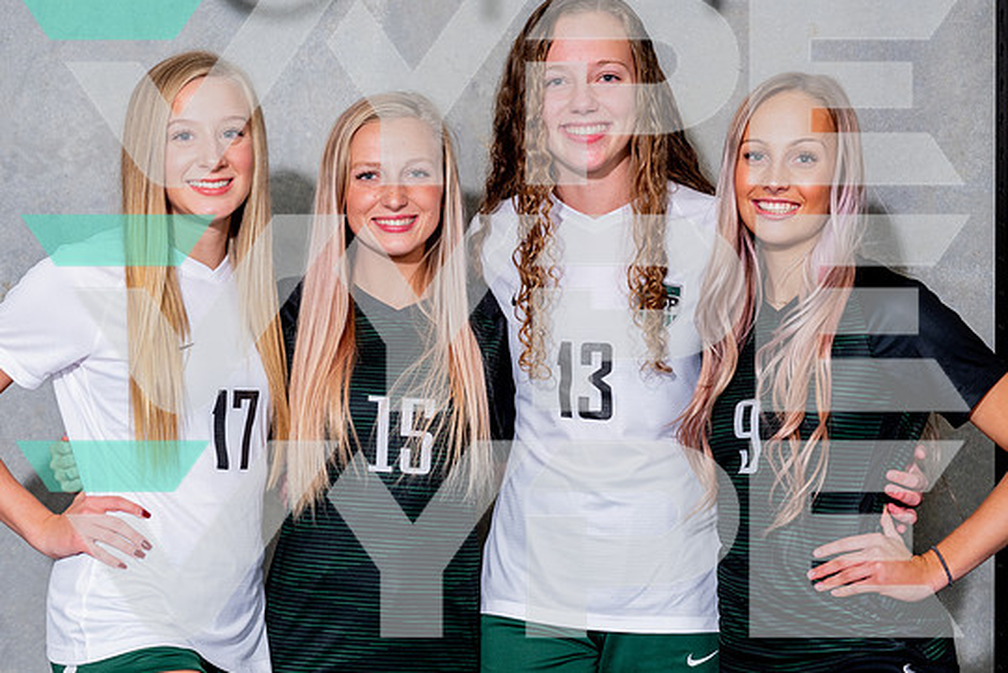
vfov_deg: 17.7
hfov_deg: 26.3
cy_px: 408
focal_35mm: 77
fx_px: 2156
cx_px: 469
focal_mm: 52
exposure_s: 1/160
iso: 160
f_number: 5
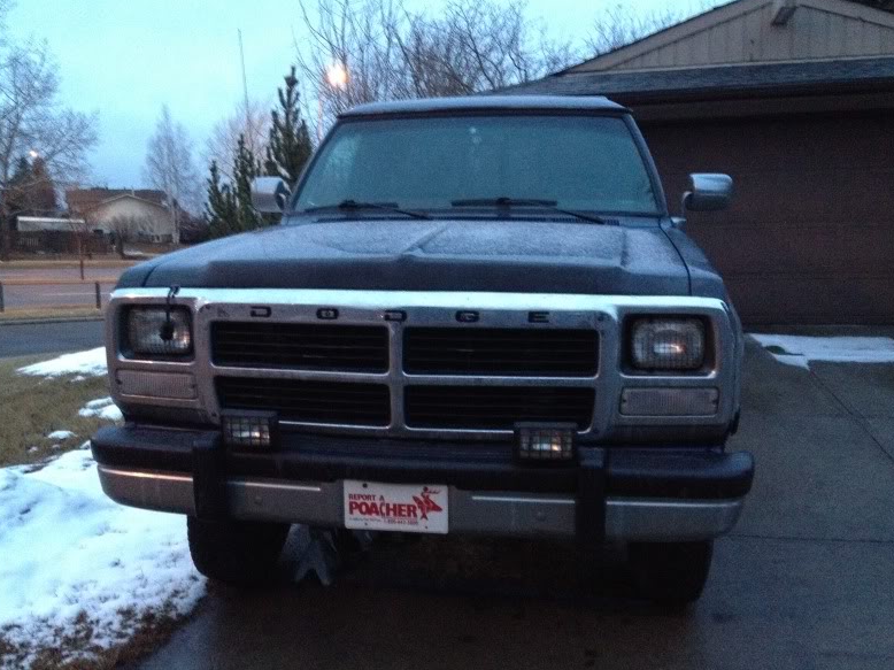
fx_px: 929
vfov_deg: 39.6
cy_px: 336
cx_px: 447
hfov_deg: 51.4
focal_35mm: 36
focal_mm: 4.3
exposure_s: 1/15
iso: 640
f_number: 2.4
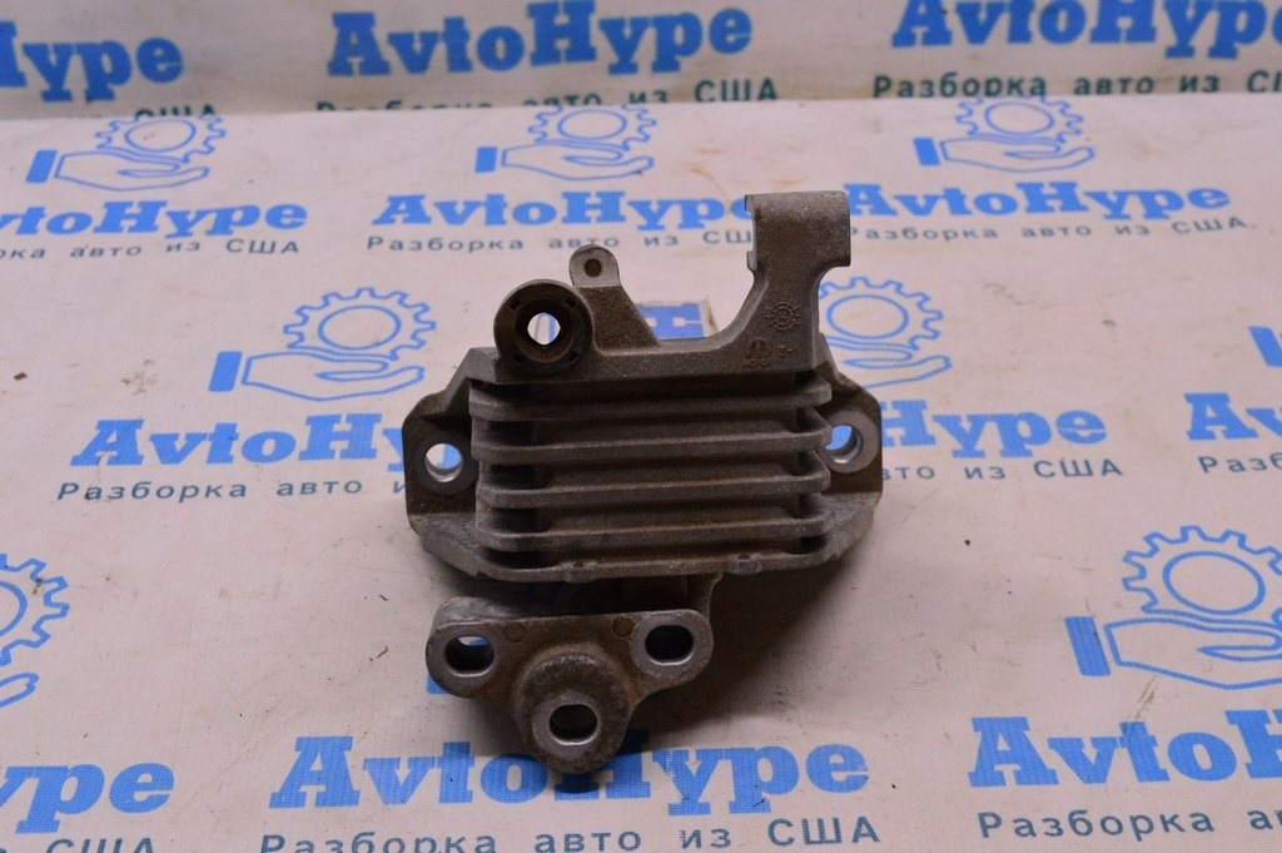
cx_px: 641
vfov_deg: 25.7
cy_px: 426
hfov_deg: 37.9
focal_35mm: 52
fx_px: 1868
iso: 1600
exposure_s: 1/125
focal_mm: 35
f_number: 8
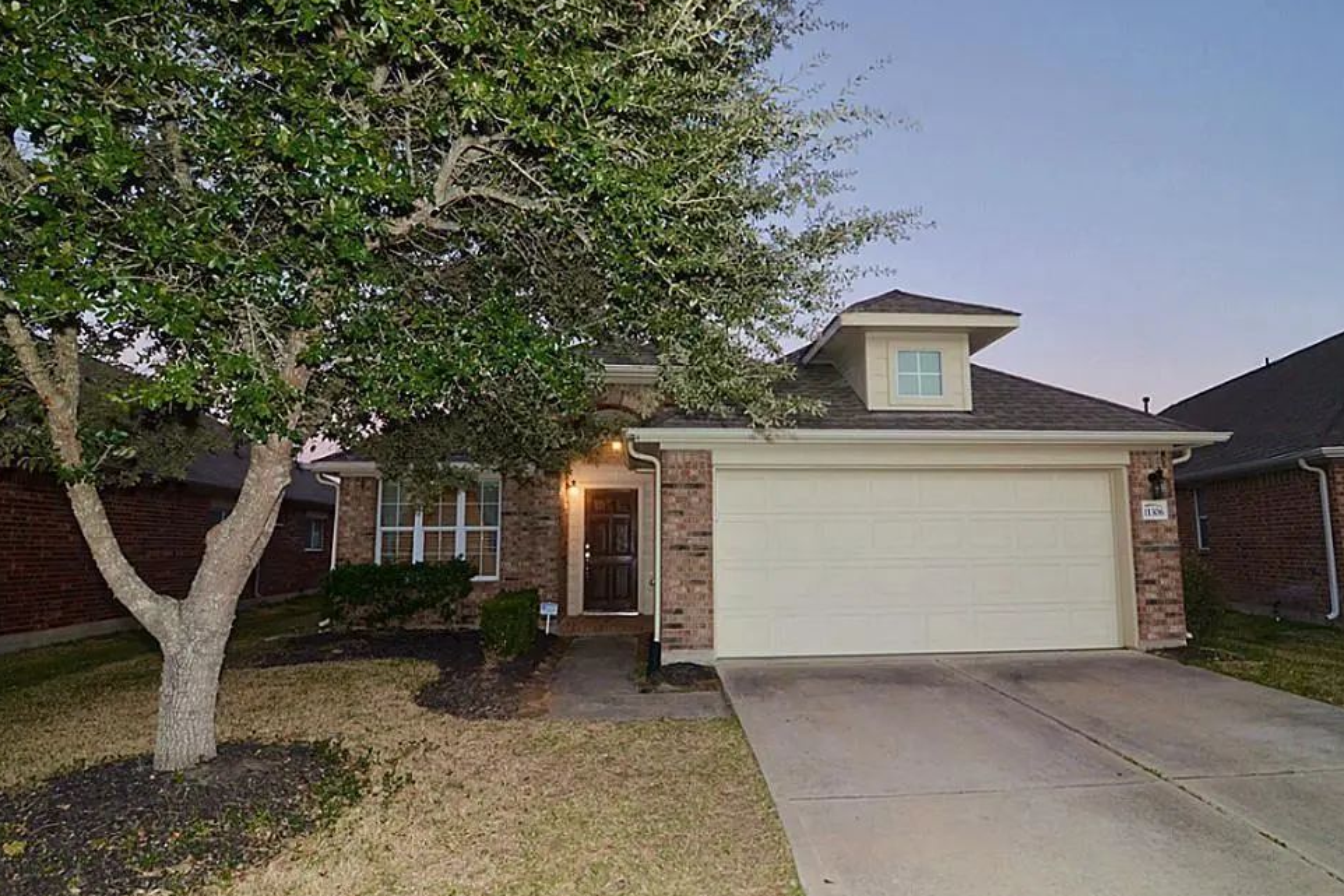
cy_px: 451
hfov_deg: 91.4
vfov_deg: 68.8
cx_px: 708
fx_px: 654
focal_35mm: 18
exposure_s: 1/30
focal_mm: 11
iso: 640
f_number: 9
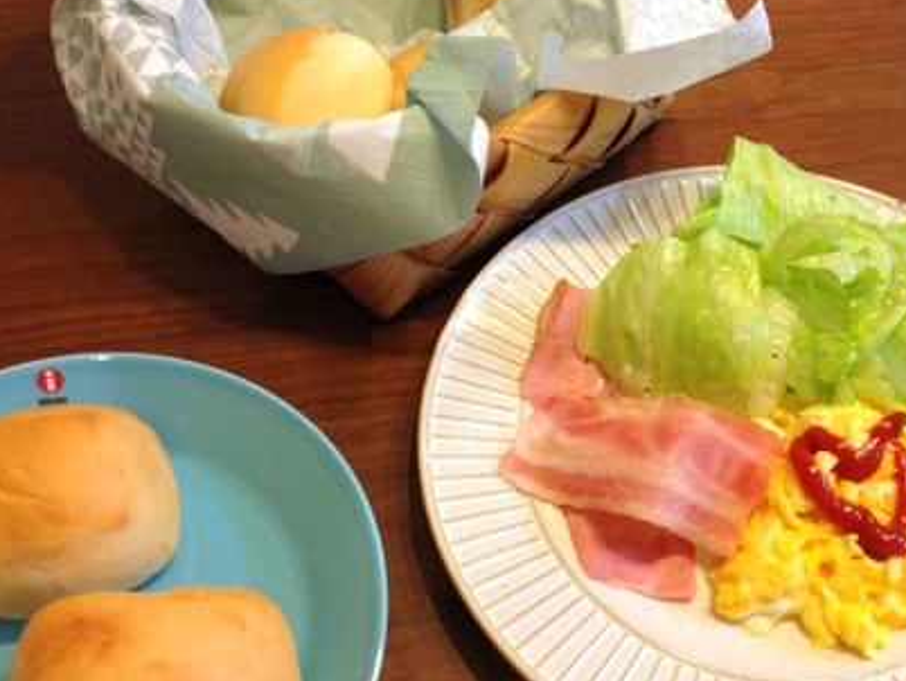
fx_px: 1231
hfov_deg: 40.1
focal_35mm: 47
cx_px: 566
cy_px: 348
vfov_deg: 30.9
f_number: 2.4
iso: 125
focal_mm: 4.28
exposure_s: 1/20
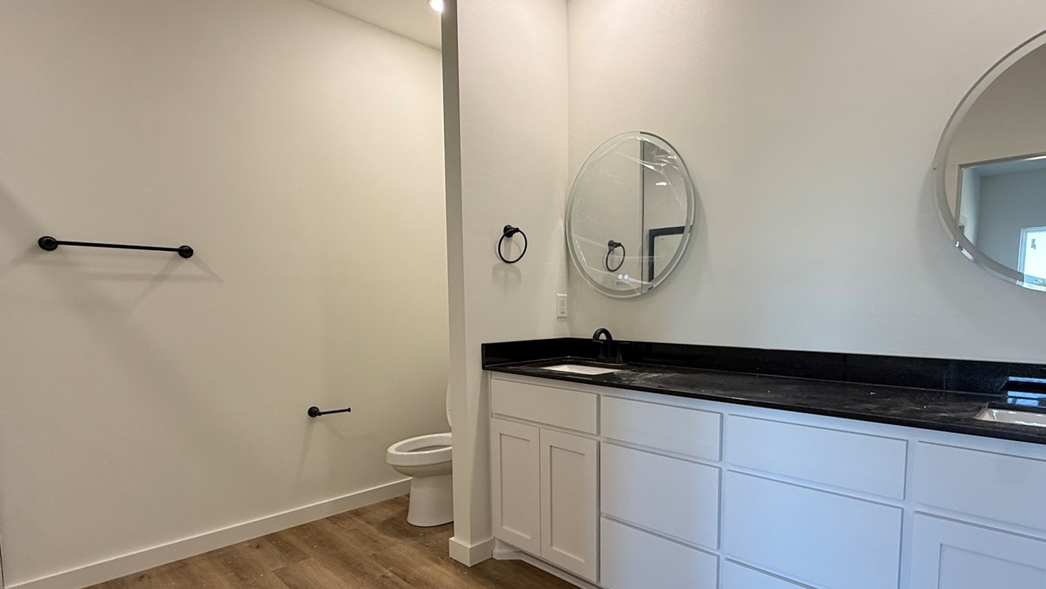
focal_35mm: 20
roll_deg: -0.5
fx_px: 555
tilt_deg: -5.4
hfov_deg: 86.2
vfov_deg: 55.5
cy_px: 353
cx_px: 587
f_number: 2.2
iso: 160
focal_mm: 2.22
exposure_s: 1/120
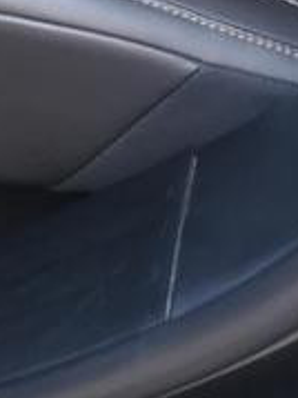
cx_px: -33
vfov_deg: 12.2
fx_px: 1505
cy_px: -539
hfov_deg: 11.1
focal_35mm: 131
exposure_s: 1/50
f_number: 1.8
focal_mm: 3.95
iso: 200
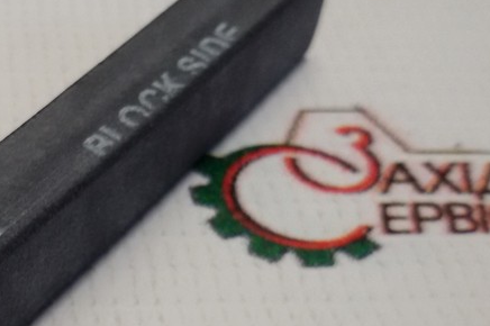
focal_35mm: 74
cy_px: 272
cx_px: 12
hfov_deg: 26.1
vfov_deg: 18.2
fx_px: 1006
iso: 80
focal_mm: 2.93
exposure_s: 1/100
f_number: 2.4
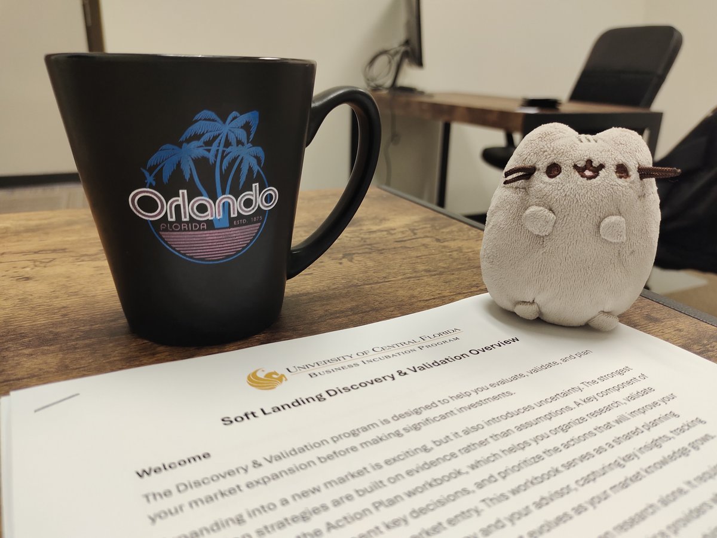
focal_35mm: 25
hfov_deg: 69.4
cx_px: 358
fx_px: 518
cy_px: 269
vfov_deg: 54.9
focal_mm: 5.42
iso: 411
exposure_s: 1/50
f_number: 1.89
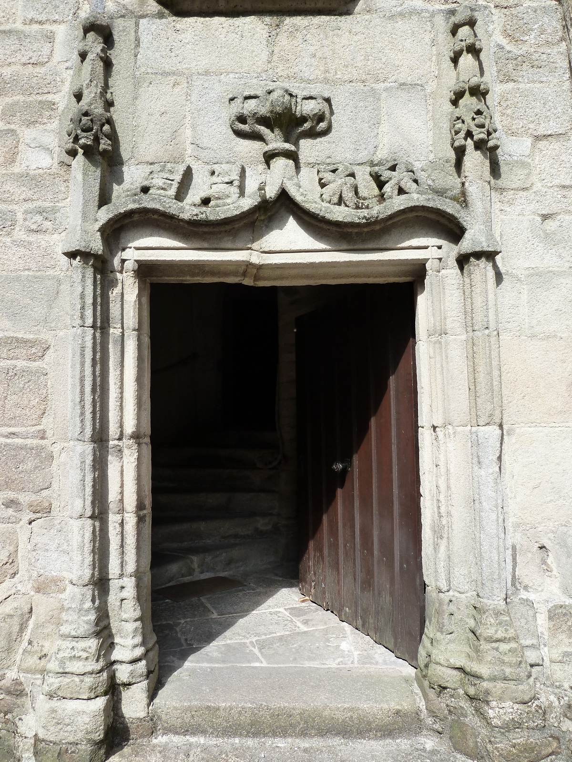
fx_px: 551
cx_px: 286
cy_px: 381
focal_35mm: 25
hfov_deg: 54.9
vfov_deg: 69.4
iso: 125
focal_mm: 4.1
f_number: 4
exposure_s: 1/250
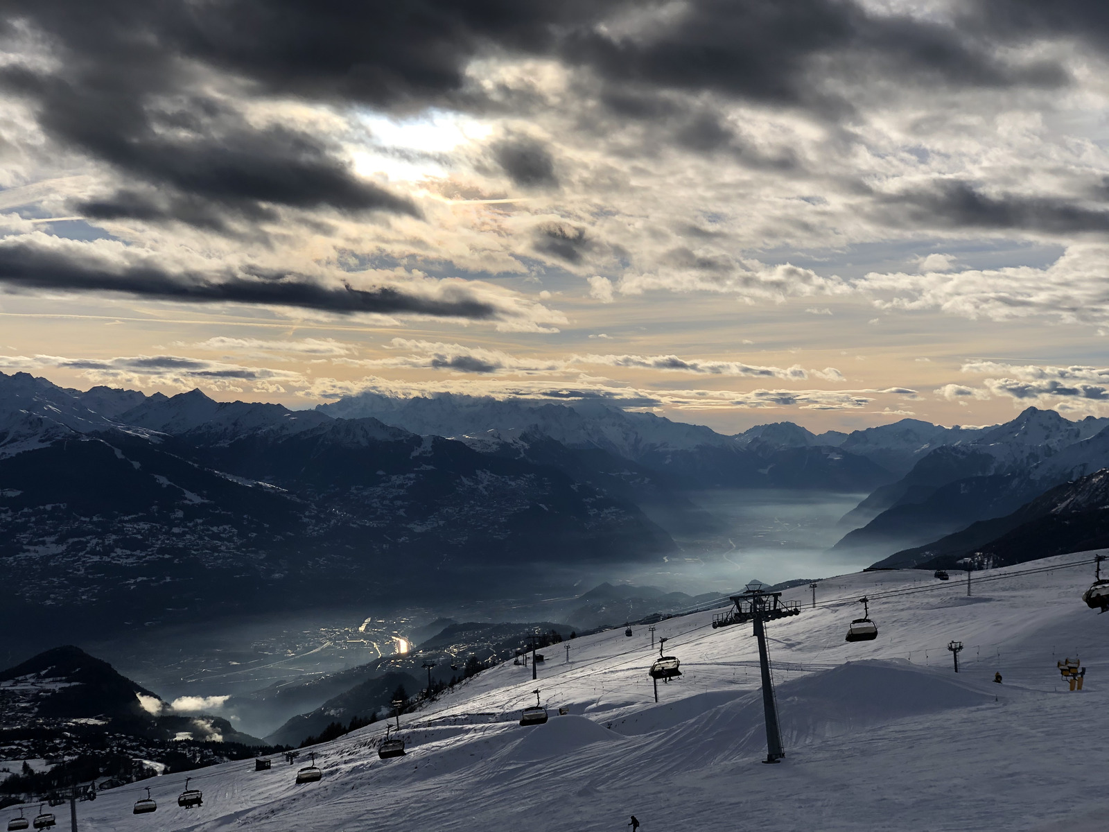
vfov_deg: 28.0
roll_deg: -1.1
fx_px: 1666
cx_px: 554
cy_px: 416
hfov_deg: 36.8
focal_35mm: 52
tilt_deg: -0.2
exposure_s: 1/5348
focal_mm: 6
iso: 16
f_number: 2.4
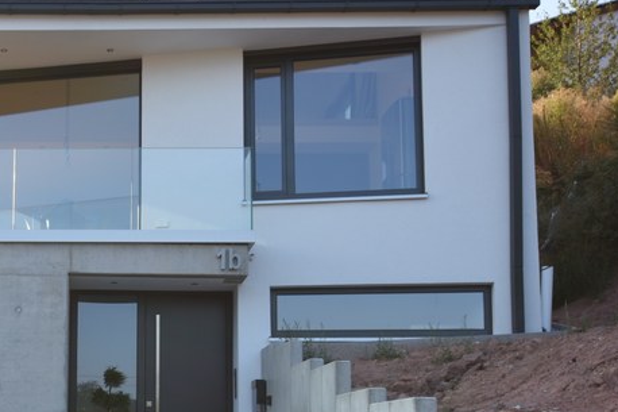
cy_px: 311
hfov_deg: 32.0
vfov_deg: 22.8
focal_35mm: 59
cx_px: 45
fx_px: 1012
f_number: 6.3
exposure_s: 1/160
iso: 100
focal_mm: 20
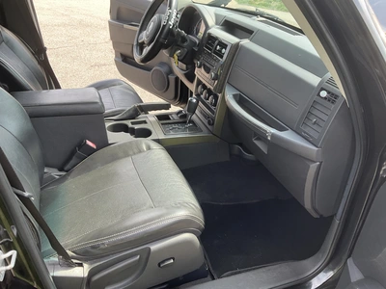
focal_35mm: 29
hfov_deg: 61.7
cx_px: 193
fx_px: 323
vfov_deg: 48.2
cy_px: 144
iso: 20
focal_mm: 3
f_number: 1.8
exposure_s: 1/122
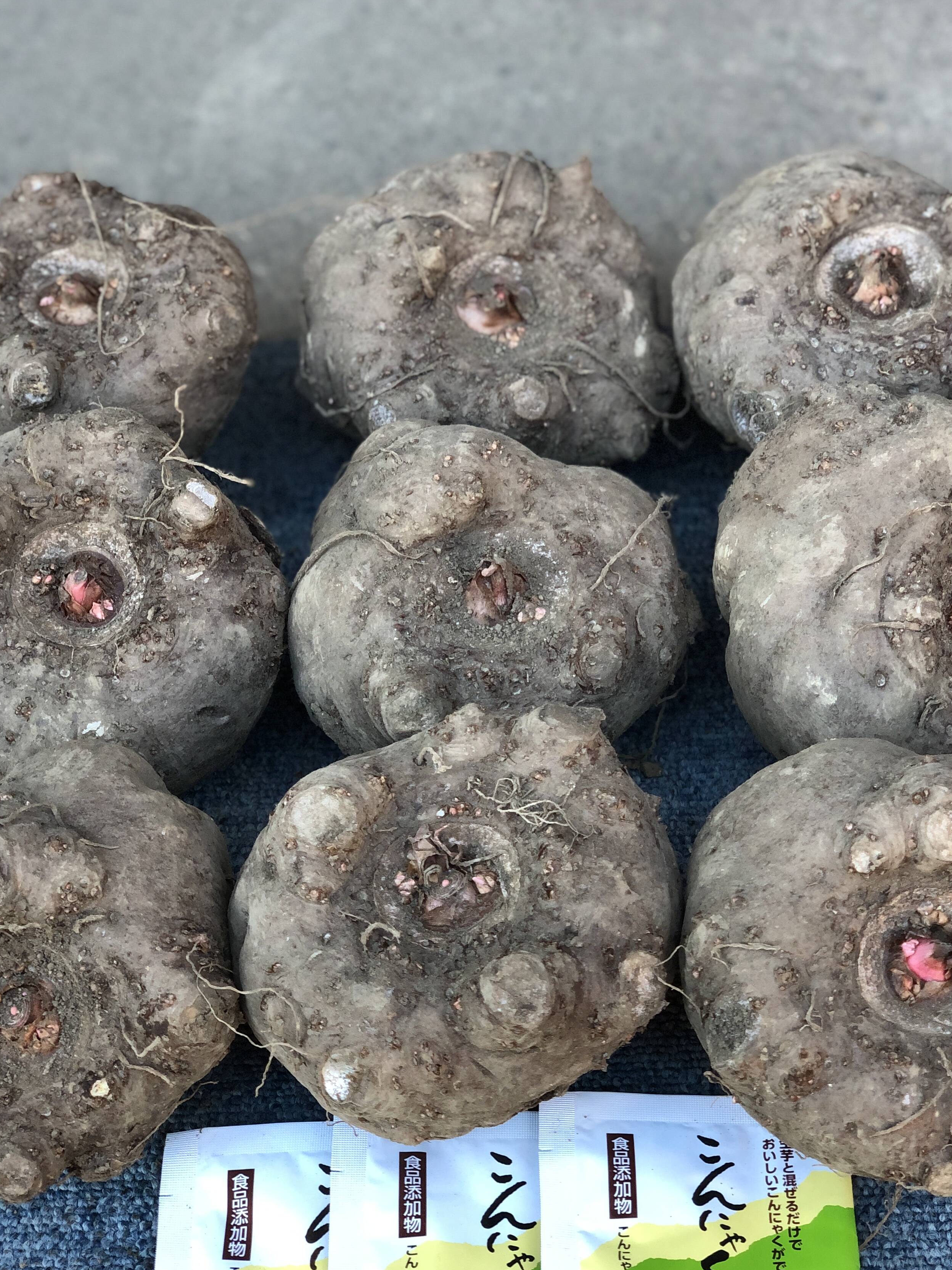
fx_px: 2310
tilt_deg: -47.8
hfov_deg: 23.3
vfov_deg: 30.7
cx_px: 537
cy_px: 741
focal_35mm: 63
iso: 64
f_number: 2.4
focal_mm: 6
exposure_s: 1/60
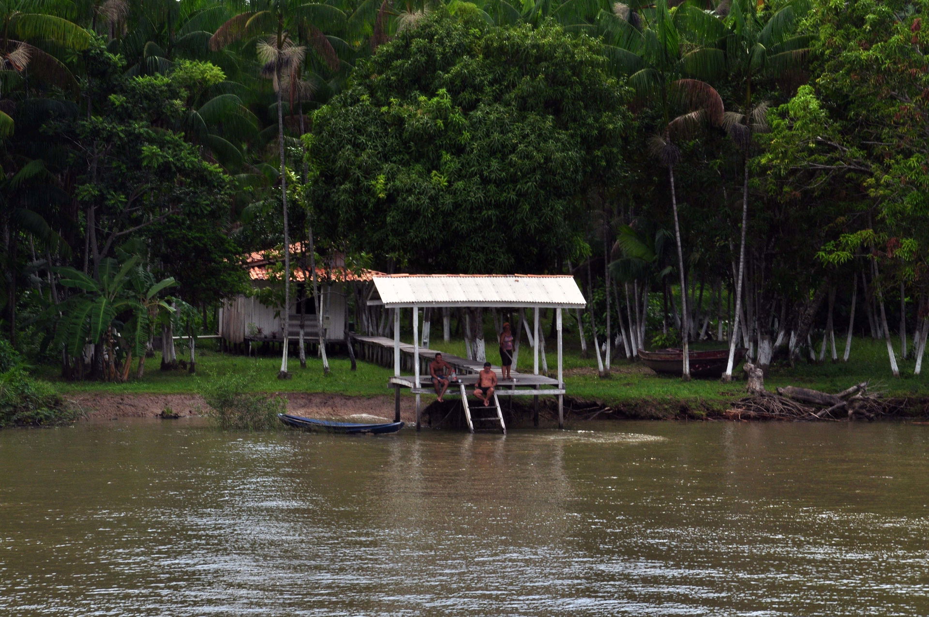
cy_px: 308
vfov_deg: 7.3
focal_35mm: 188
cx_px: 464
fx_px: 4832
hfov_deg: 11.0
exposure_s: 1/125
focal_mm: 125
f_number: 18
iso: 200
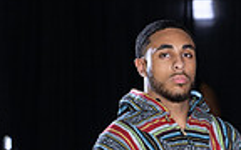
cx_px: 192
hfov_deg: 5.3
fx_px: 2614
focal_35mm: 398
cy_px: 350
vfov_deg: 3.3
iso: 1000
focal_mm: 125
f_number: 6.3
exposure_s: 1/160
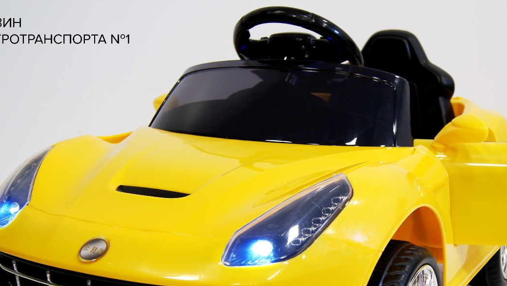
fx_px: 726
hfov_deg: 38.0
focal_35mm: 54
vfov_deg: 22.1
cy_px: 195
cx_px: 340
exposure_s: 1/40
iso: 250
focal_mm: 22
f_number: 4
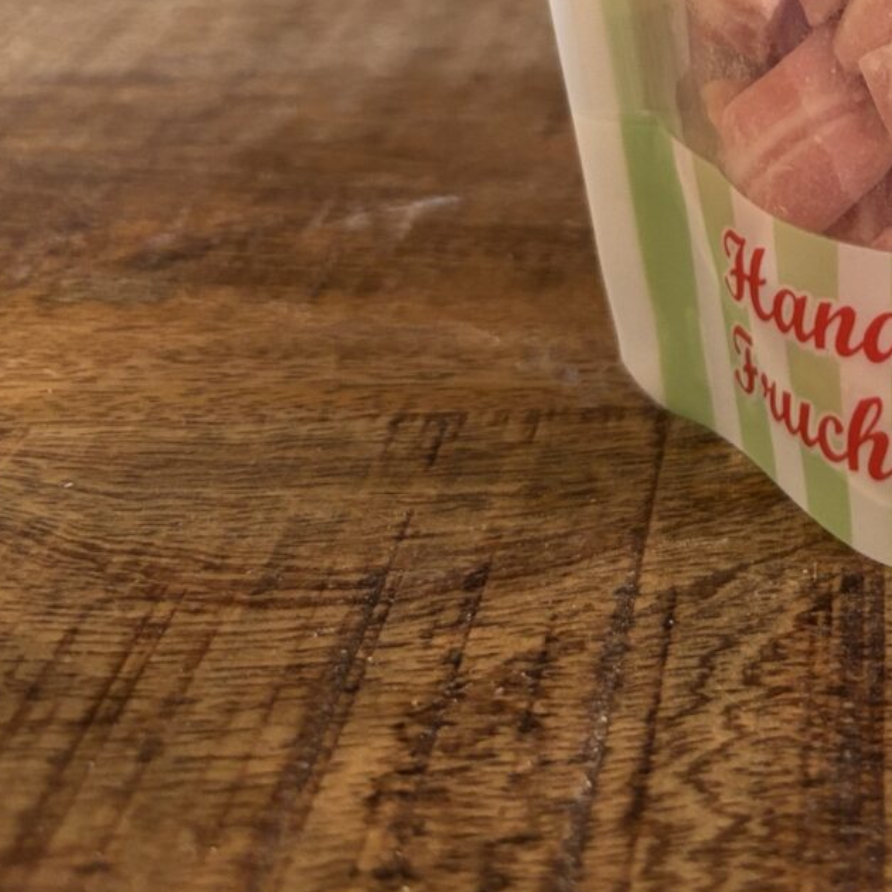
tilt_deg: -10.2
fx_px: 2041
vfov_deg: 21.4
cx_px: 976
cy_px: -384
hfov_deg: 23.2
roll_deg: +0.2
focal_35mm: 70
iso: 125
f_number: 1.6
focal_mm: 5.96
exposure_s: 1/62
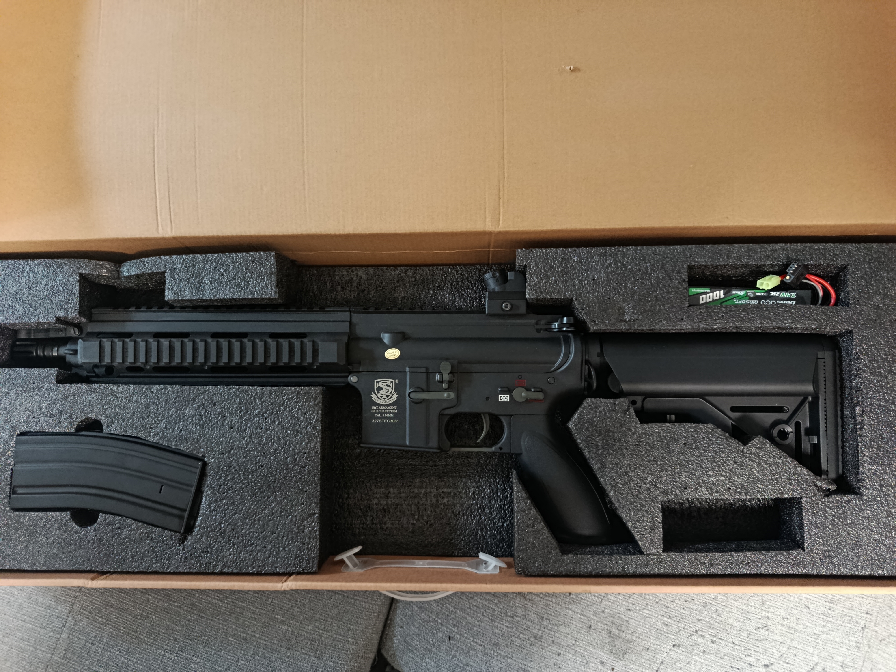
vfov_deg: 56.8
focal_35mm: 24
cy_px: 336
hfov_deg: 71.6
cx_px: 448
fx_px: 621
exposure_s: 1/20
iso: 3190
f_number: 1.7
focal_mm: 5.24
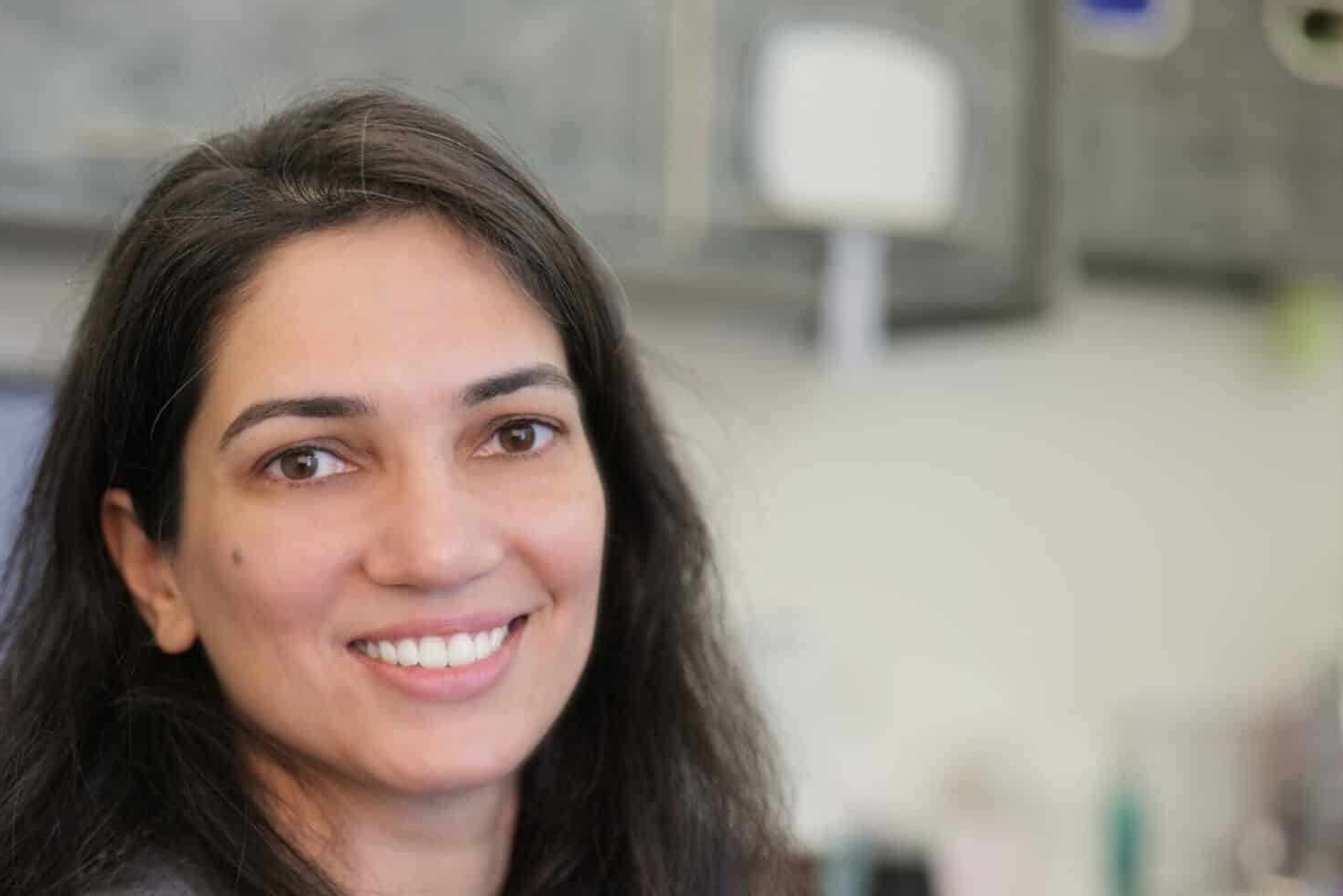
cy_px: 616
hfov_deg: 29.2
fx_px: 2574
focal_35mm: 69
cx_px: 524
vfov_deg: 19.7
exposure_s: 1/60
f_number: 2
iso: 125
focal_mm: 50
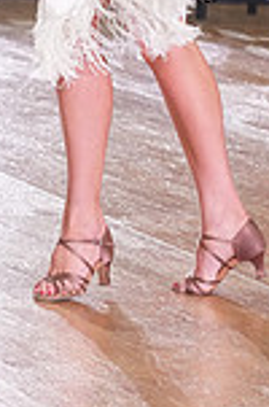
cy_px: -137
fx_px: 3817
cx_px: -184
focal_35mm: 339
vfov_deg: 6.0
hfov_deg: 4.0
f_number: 6.3
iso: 3200
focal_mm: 88
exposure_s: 1/200
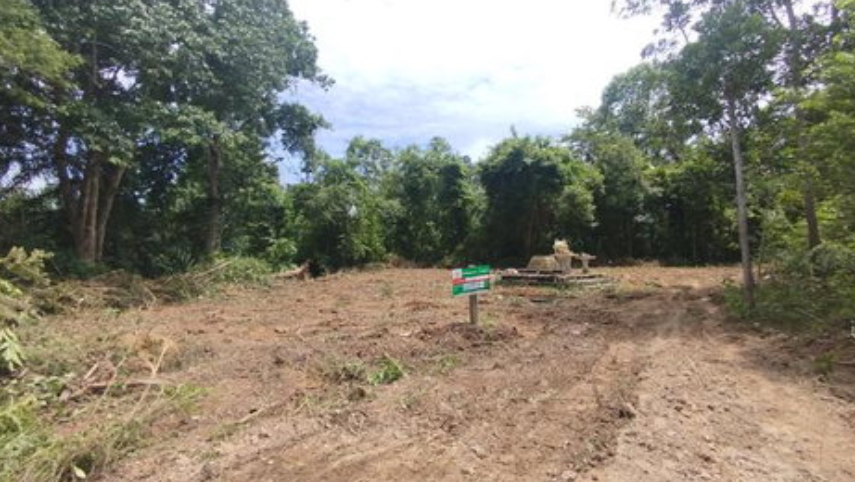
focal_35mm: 17
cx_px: 427
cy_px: 247
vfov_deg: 64.0
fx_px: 386
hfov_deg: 95.9
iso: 50
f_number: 2.2
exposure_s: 1/1227
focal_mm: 1.65
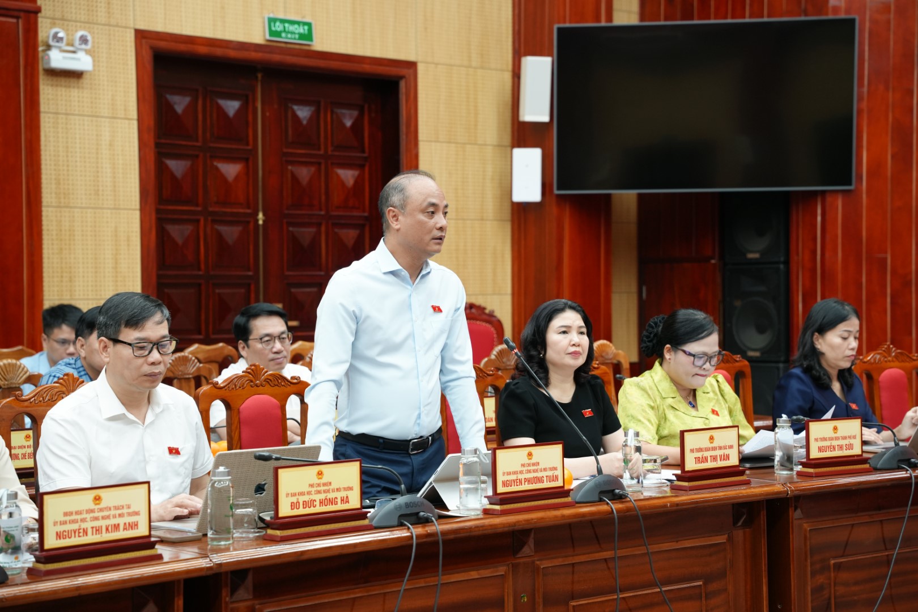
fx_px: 1785
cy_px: 306
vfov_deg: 19.5
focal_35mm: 70
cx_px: 459
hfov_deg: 28.8
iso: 1250
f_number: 4
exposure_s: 1/160
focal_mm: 70
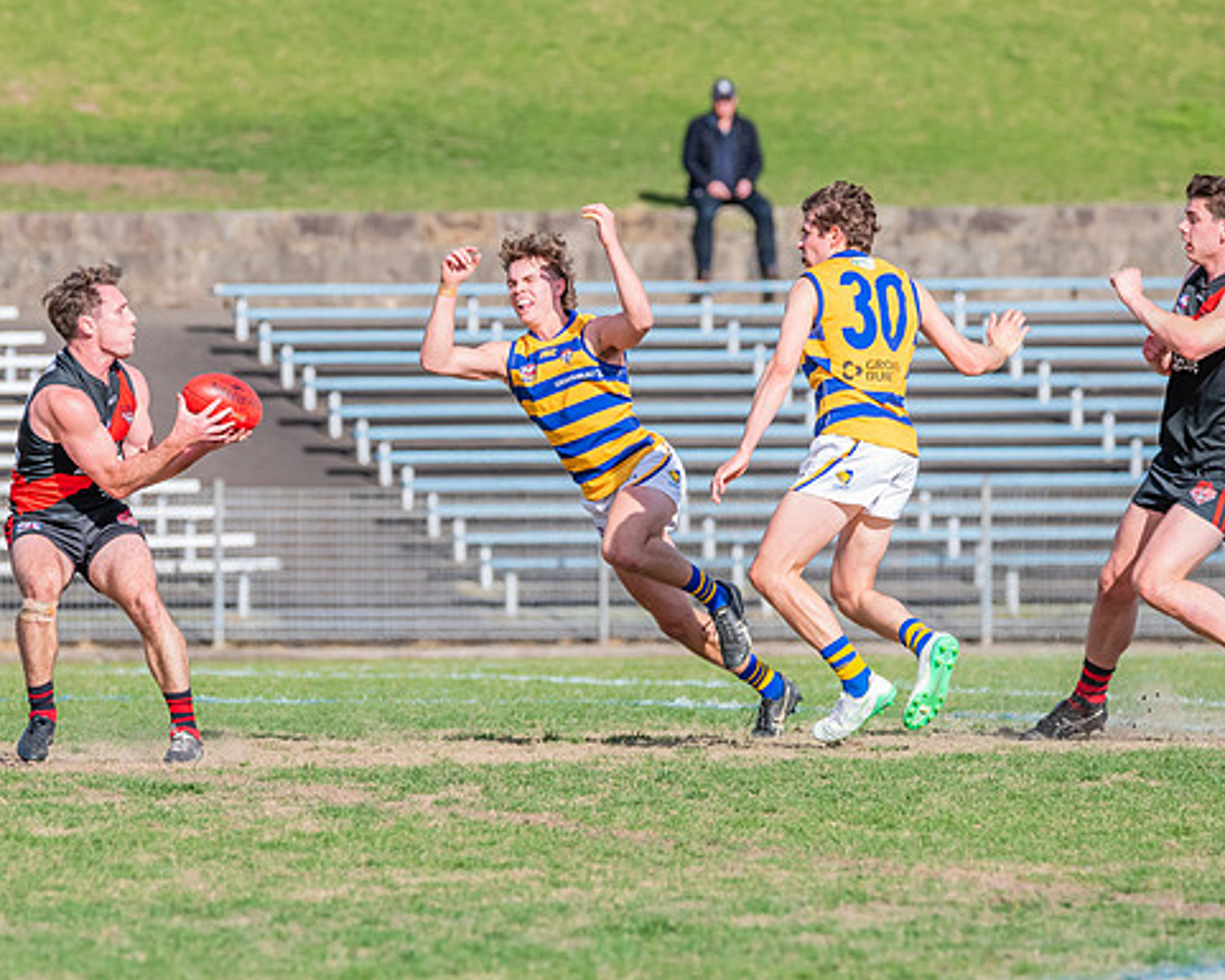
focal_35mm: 575
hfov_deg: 3.4
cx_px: 367
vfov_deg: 2.7
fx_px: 20851
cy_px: 457
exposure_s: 1/1600
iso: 800
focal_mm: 400
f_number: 10
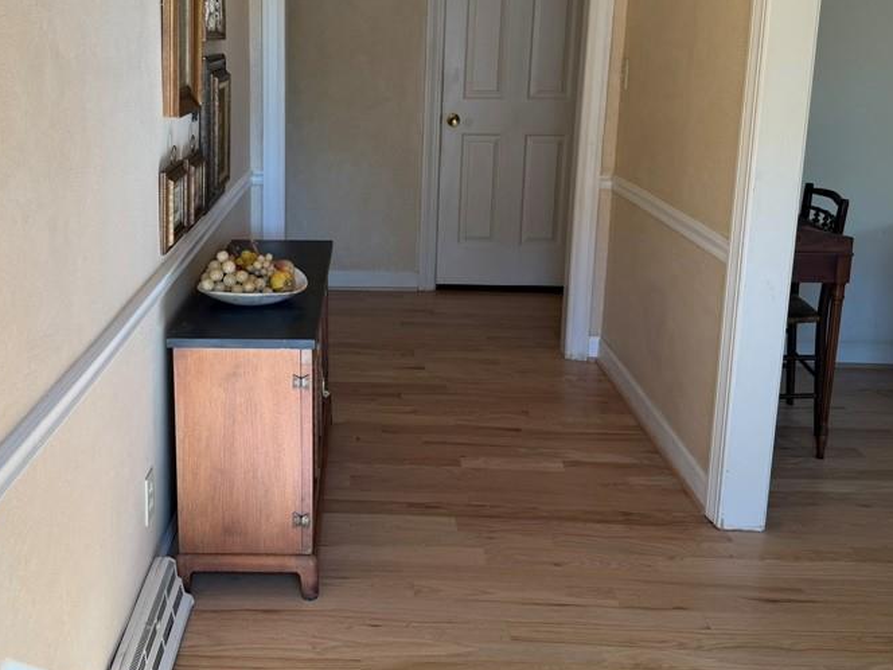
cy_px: 231
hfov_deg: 49.6
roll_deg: -0.1
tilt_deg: -10.5
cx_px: 328
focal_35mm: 37
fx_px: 955
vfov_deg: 38.3
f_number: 1.78
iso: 50
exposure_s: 1/121
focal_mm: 6.76
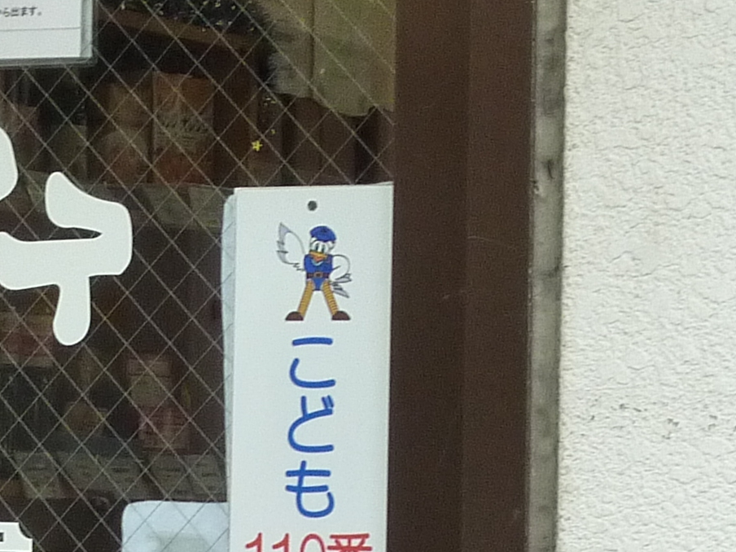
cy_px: 445
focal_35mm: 197
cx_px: -70
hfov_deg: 9.9
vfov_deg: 7.5
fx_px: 4189
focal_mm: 7.9
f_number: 4
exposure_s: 1/250
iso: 250
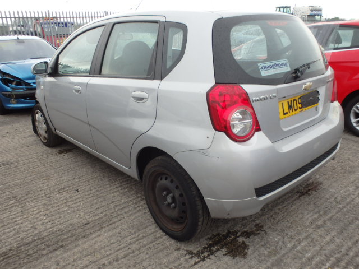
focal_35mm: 28
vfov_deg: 49.7
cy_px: 134
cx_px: 180
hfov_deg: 63.4
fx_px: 290
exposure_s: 1/60
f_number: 3.9
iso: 125
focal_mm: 5
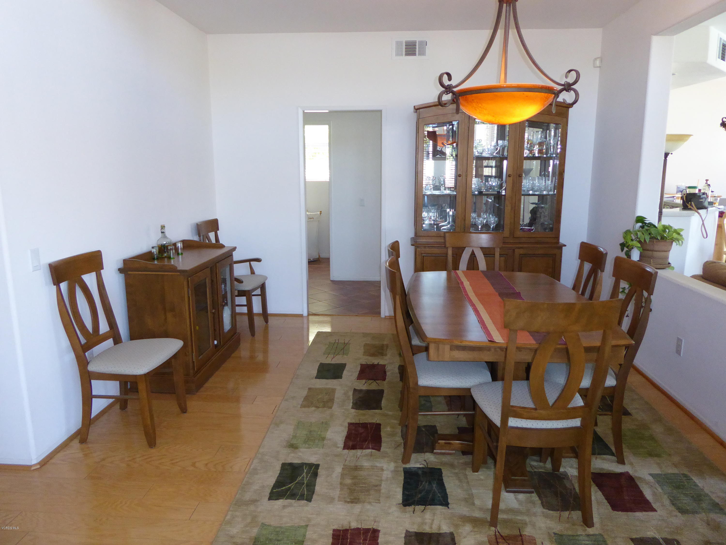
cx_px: 363
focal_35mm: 24
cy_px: 272
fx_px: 503
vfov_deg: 56.8
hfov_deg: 71.6
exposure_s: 1/60
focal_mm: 4.3
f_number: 3.3
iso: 400
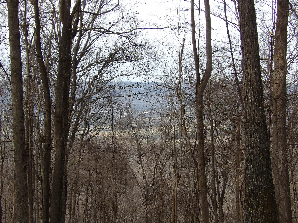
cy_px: 112
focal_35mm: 62
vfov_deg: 23.7
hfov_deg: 31.2
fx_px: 534
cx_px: 149
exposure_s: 1/300
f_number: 4
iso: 100
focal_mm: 11.1
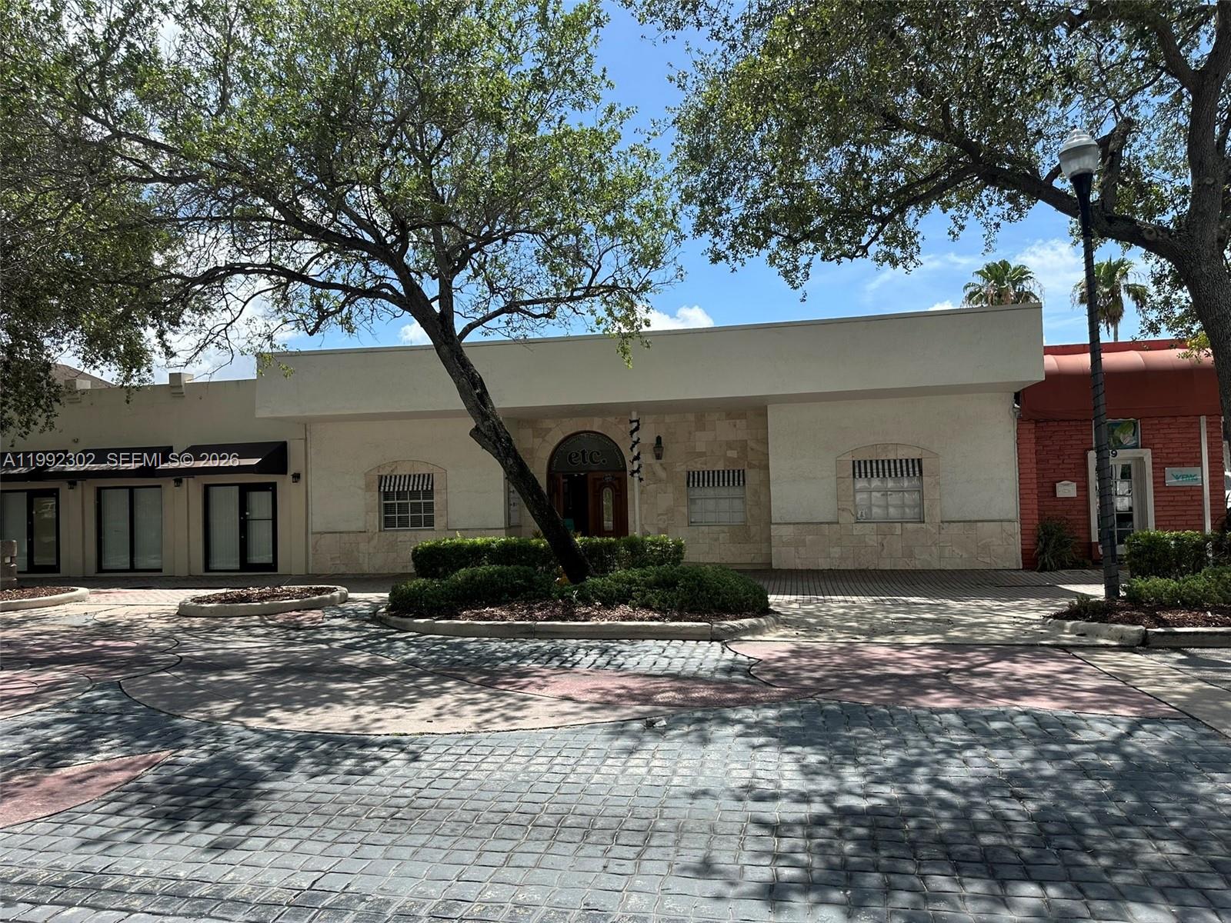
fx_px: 853
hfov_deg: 71.6
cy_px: 462
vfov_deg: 56.8
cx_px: 616
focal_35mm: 24
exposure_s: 1/3472
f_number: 1.78
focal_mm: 6.86
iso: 80
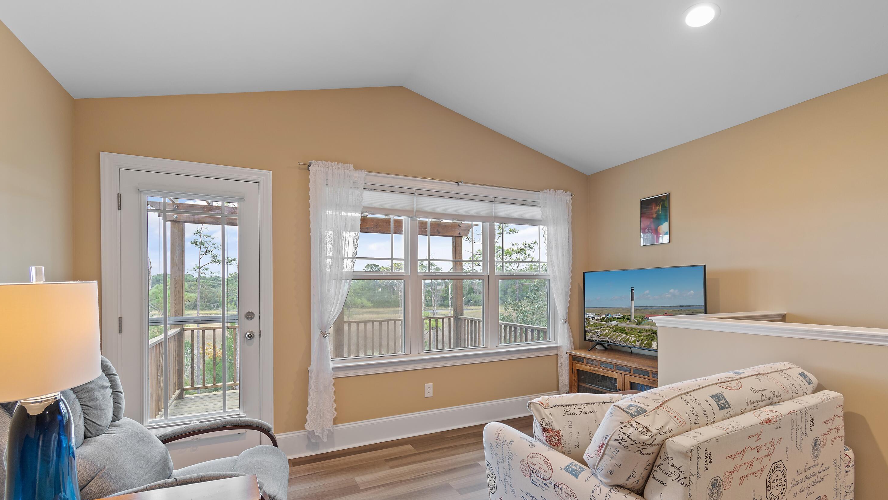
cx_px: 450
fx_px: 377
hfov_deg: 99.4
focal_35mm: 16
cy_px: 288
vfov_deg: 66.7
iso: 100
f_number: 4.5
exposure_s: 1/3
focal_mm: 10
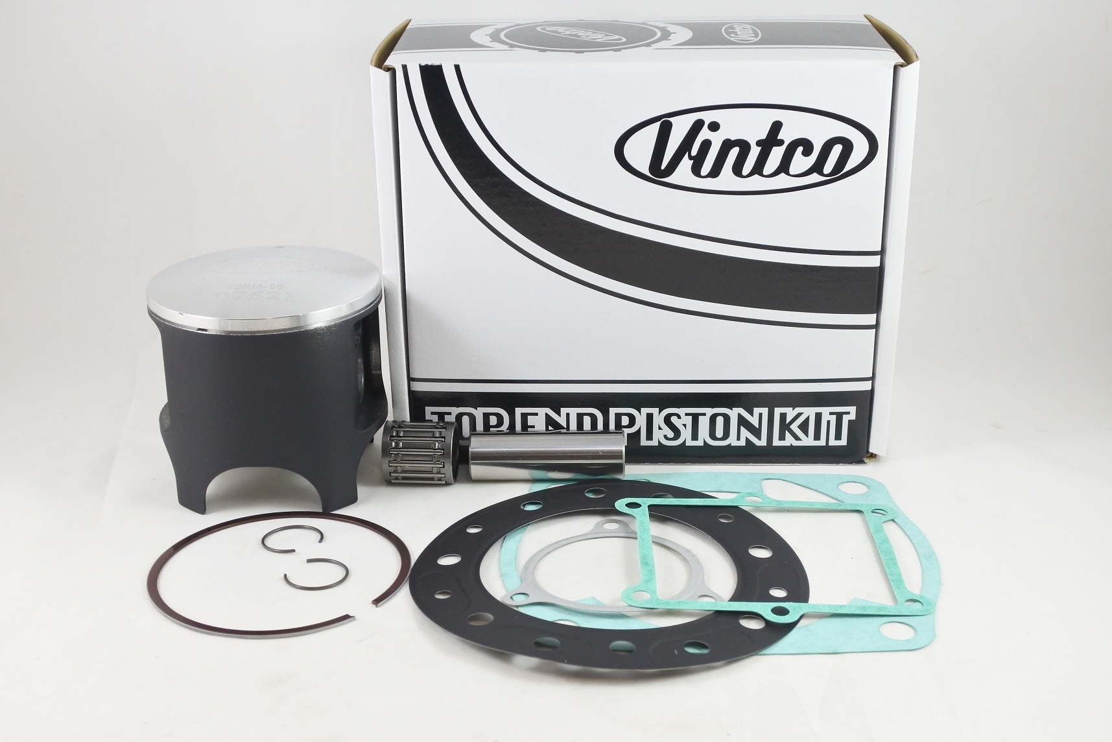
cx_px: 556
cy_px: 371
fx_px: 1205
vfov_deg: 34.2
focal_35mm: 39
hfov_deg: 49.5
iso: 640
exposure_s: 1/125
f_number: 4.2
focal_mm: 14.7
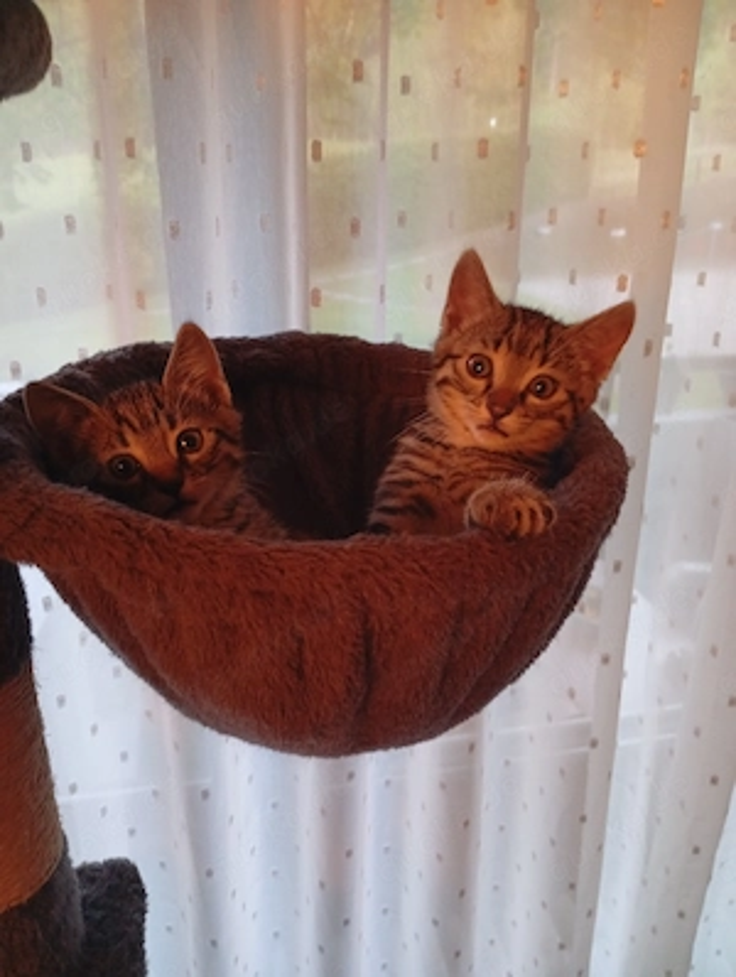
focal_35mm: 27
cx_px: 368
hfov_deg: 51.5
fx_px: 763
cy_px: 488
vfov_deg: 65.2
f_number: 1.8
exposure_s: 1/20
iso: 1364
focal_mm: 3.98
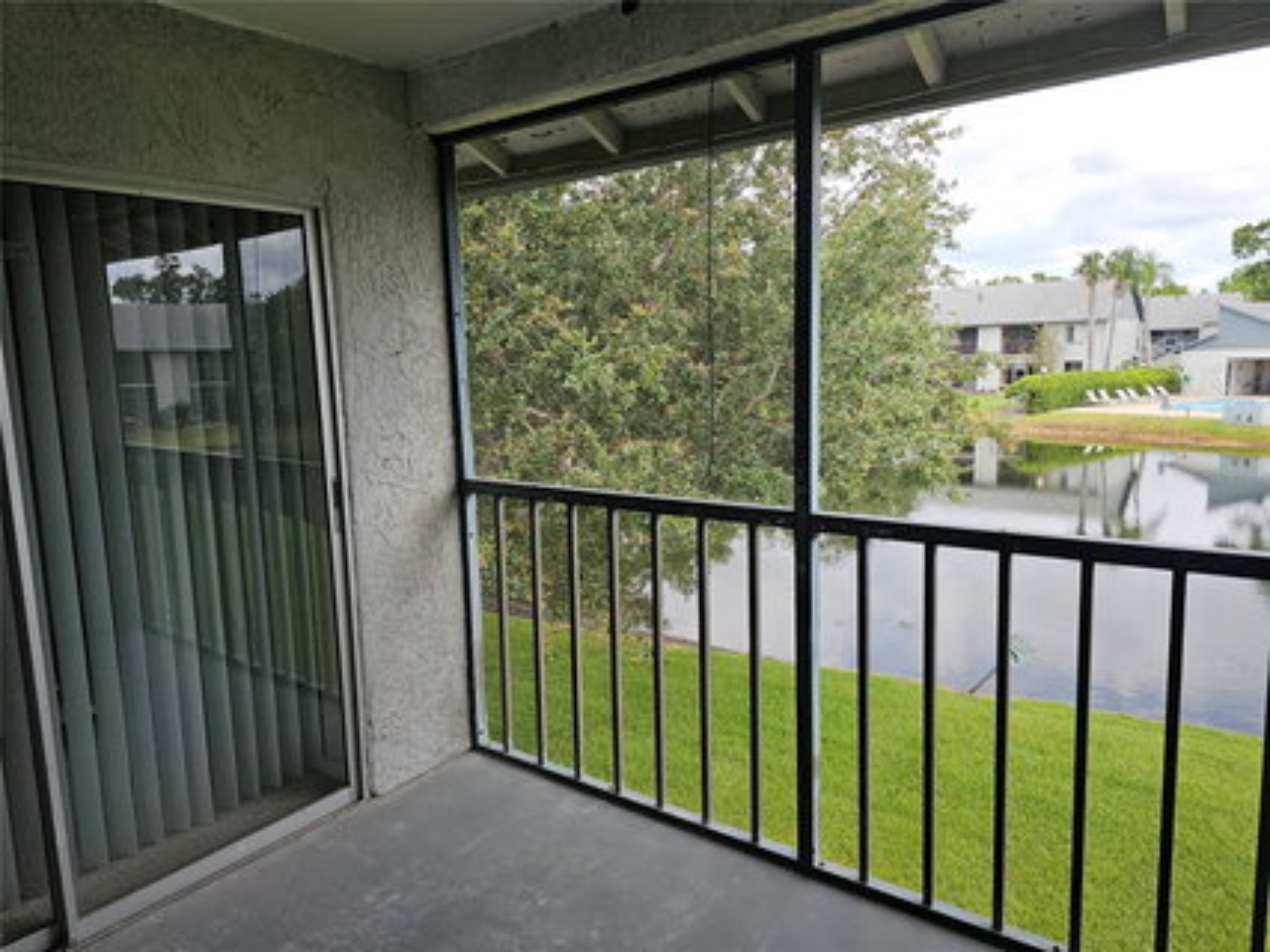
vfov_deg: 58.9
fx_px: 844
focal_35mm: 23
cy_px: 476
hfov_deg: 73.9
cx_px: 635
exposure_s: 1/222
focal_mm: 6.3
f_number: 1.7
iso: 10
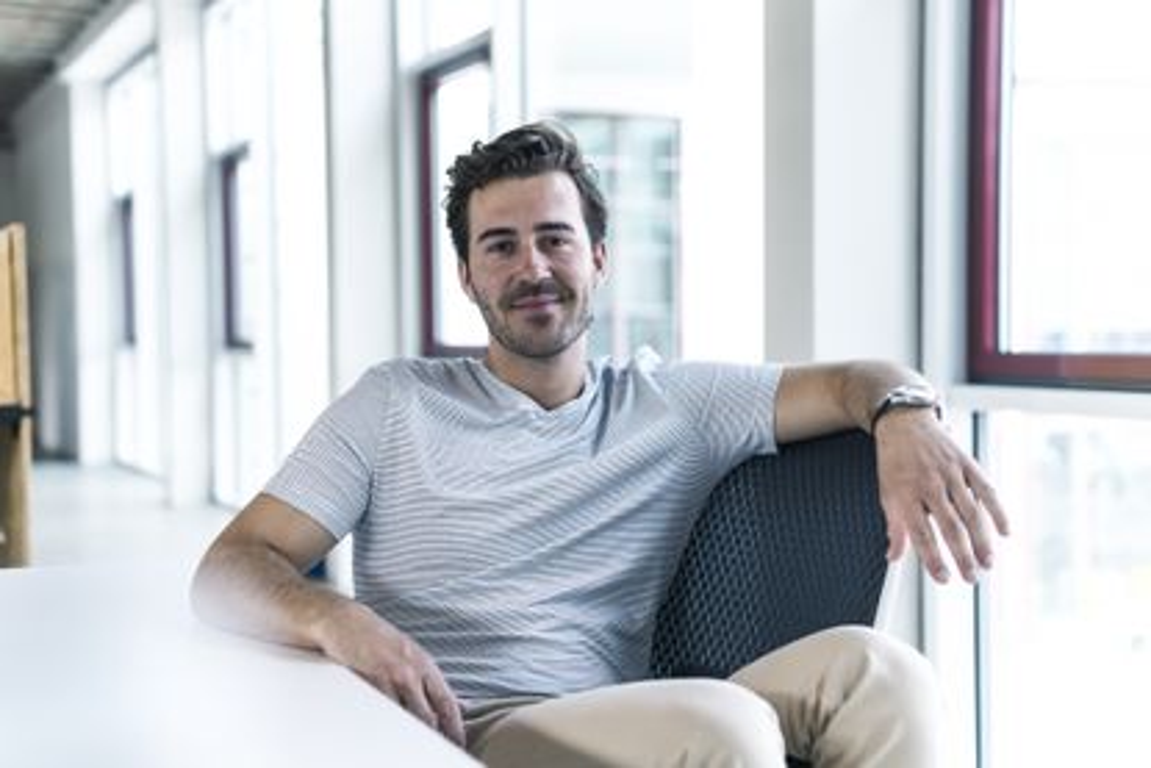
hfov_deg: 39.6
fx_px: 1599
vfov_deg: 27.0
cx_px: 576
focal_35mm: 50
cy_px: 384
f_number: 2.5
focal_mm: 50
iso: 400
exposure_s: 1/250
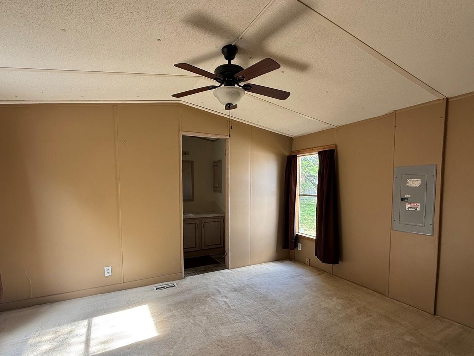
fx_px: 246
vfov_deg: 71.2
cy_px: 203
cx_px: 228
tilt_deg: -3.4
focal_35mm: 18
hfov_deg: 87.7
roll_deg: +0.5
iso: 100
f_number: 2.2
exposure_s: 1/99
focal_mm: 2.22
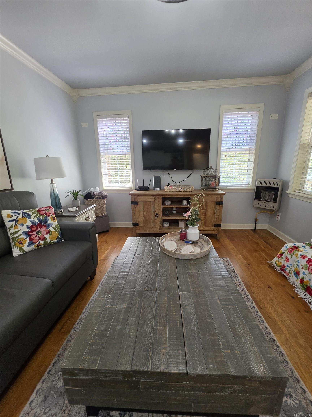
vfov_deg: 106.2
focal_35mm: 13
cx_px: 156
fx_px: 156
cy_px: 208
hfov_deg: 89.9
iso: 250
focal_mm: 2.2
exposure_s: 1/60
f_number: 1.9
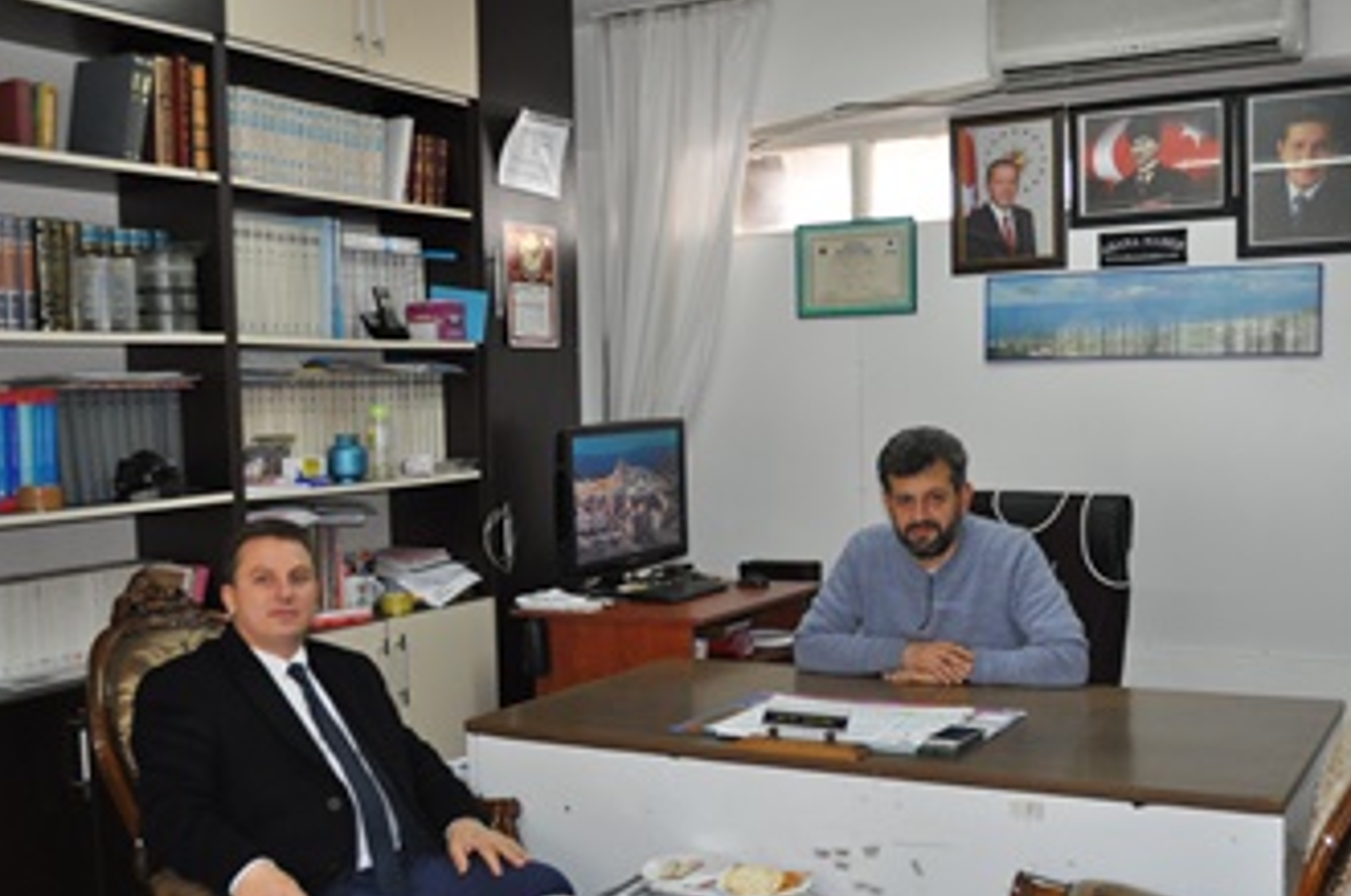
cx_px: 745
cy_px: 540
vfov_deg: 33.2
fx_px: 1499
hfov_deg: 48.4
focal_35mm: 40
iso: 800
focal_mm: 22
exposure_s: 1/60
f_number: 3.8
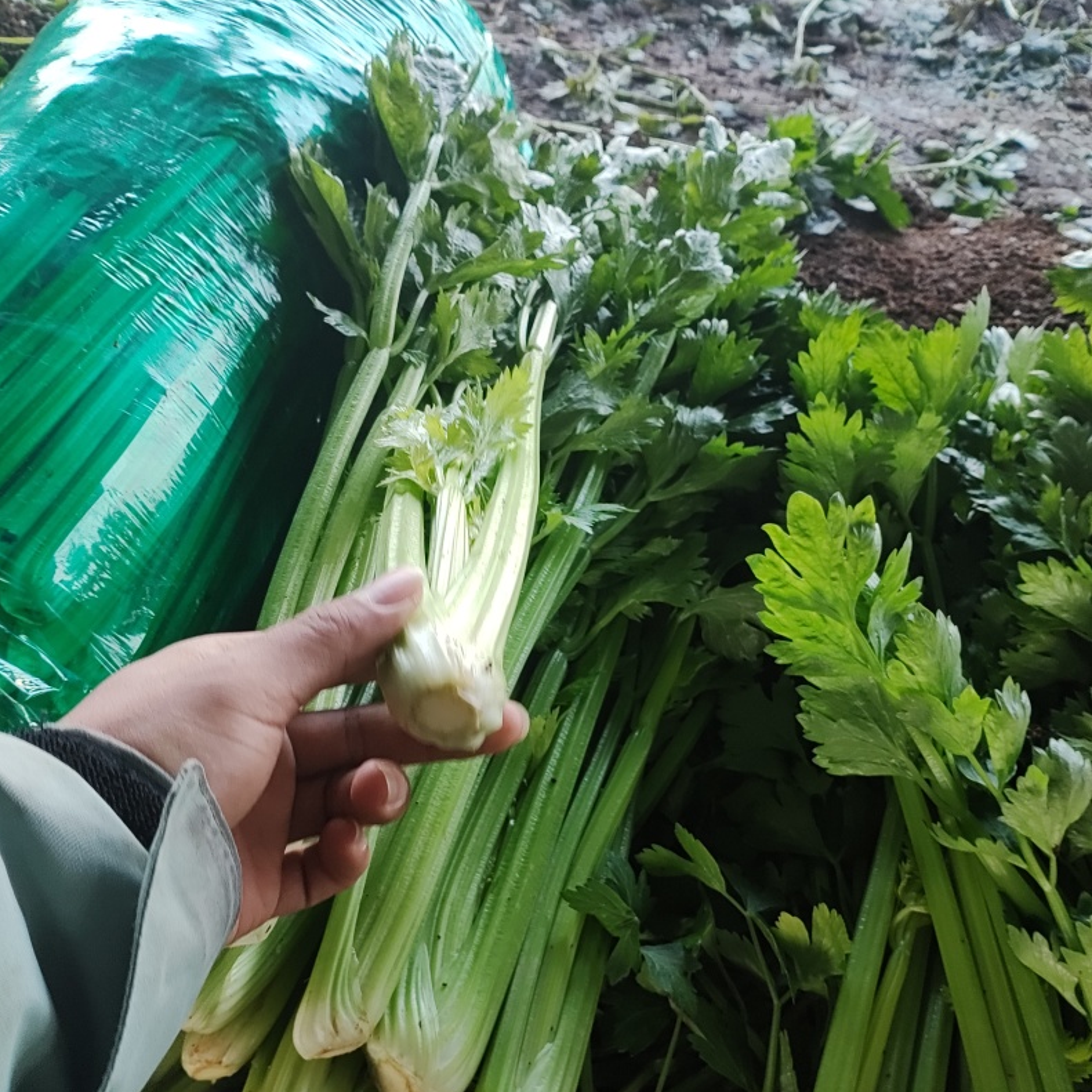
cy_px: 685
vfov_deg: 52.0
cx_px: 541
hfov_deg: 52.5
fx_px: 1106
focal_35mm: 31
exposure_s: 1/50
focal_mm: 4.26
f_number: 1.8
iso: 213
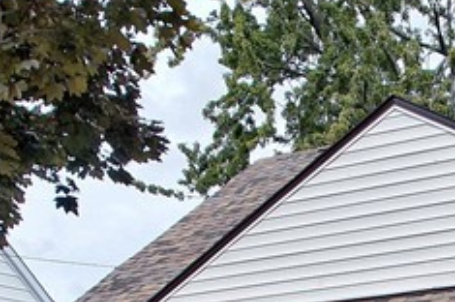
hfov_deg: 23.9
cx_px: 566
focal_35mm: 76
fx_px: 963
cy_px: 396
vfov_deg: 16.8
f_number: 4.5
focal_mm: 11
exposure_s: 1/320
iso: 100
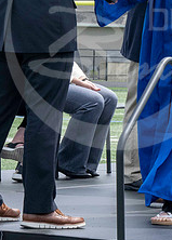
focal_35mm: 325
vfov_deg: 6.1
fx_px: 2219
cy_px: -73
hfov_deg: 4.4
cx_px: 12
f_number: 13
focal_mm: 70
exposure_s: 1/250
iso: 200
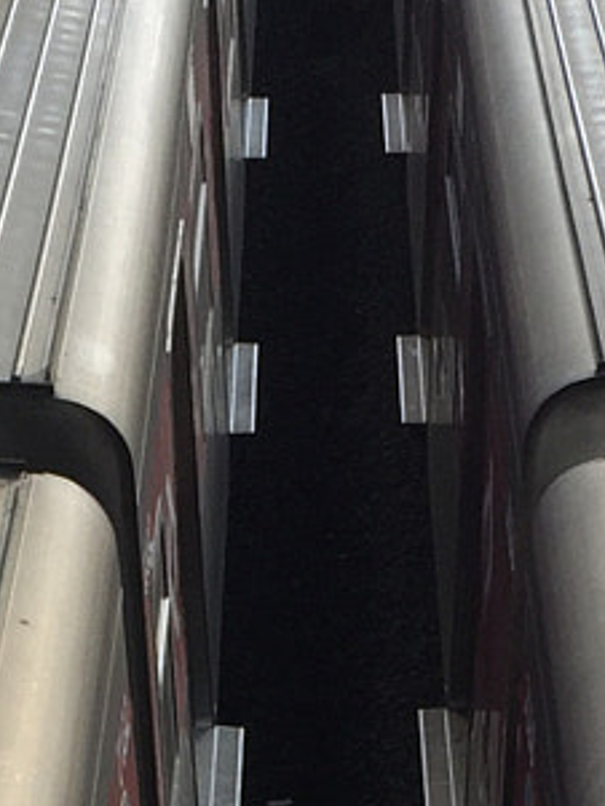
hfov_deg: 9.6
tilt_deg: -31.1
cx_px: 294
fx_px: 3586
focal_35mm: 154
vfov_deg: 12.2
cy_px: 1234
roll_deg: +1.5
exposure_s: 1/120
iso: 32
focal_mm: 4.15
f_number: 2.2
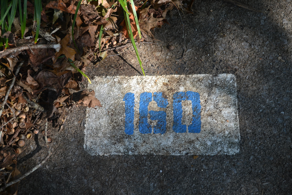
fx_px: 547
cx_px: 146
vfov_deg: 20.2
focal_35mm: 68
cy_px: 98
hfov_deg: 29.9
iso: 110
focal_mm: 45
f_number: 5.6
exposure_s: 1/125
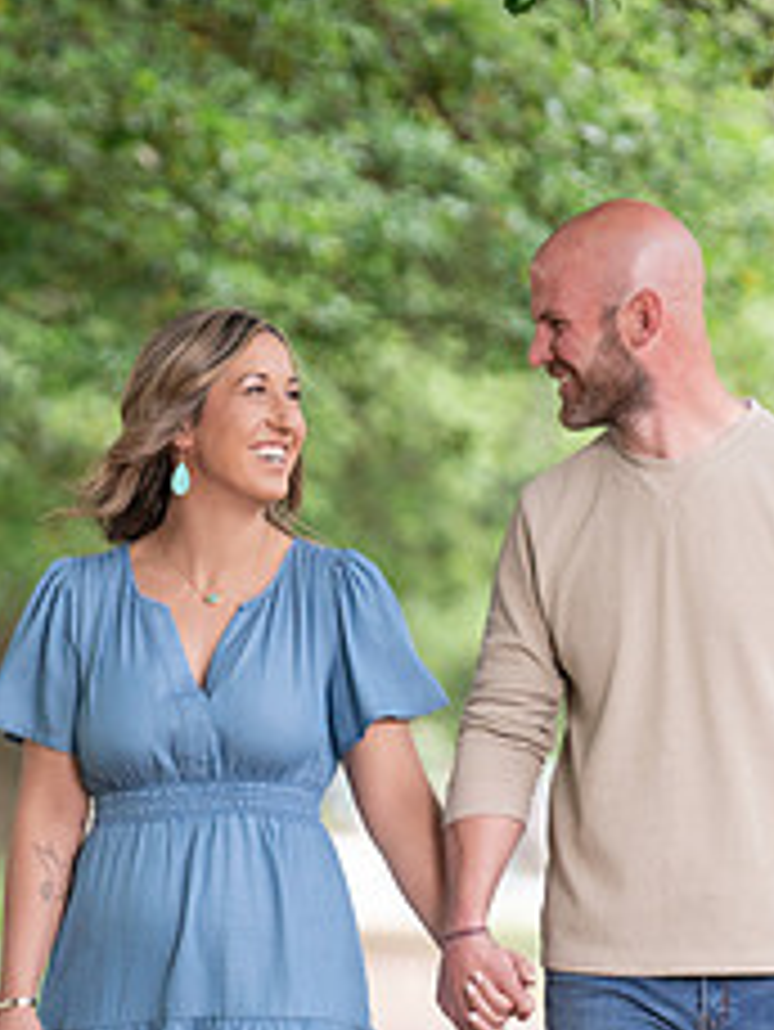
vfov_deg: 5.2
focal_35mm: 378
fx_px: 11259
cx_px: 382
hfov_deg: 3.9
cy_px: 792
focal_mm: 200
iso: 800
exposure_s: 1/200
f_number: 4
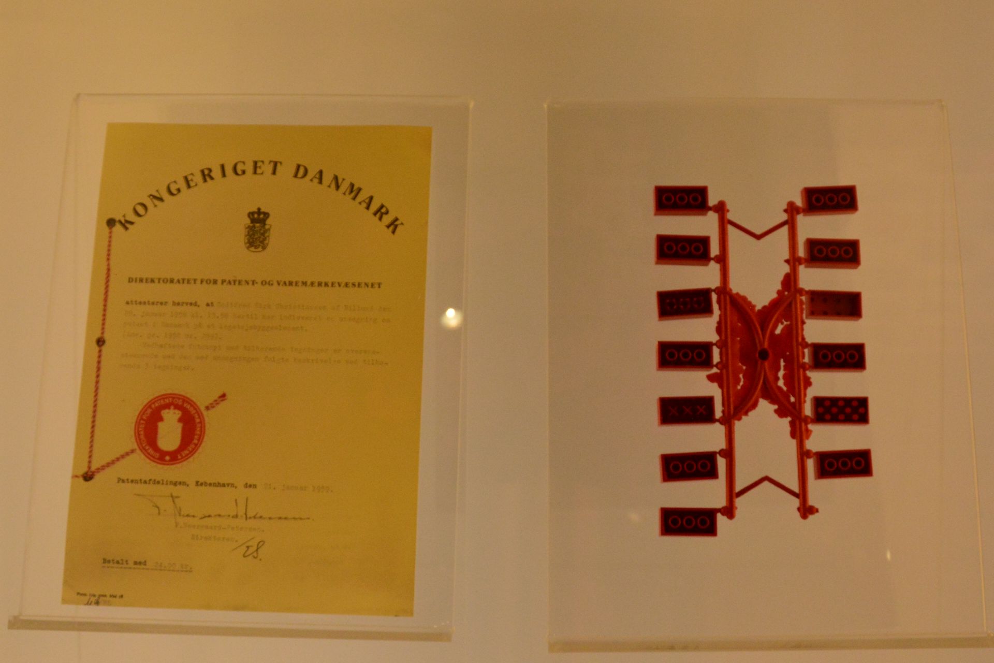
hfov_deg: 67.4
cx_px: 497
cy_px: 332
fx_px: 745
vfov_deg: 47.9
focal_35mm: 27
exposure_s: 1/800
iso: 1250
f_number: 5
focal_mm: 18
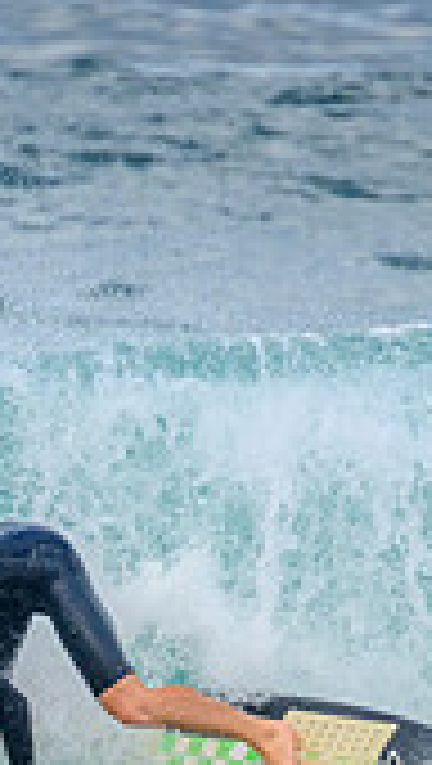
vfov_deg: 0.8
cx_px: -158
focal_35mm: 2853
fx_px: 57927
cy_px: 817
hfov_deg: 0.4
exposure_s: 1/2000
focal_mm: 800
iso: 1250
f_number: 11
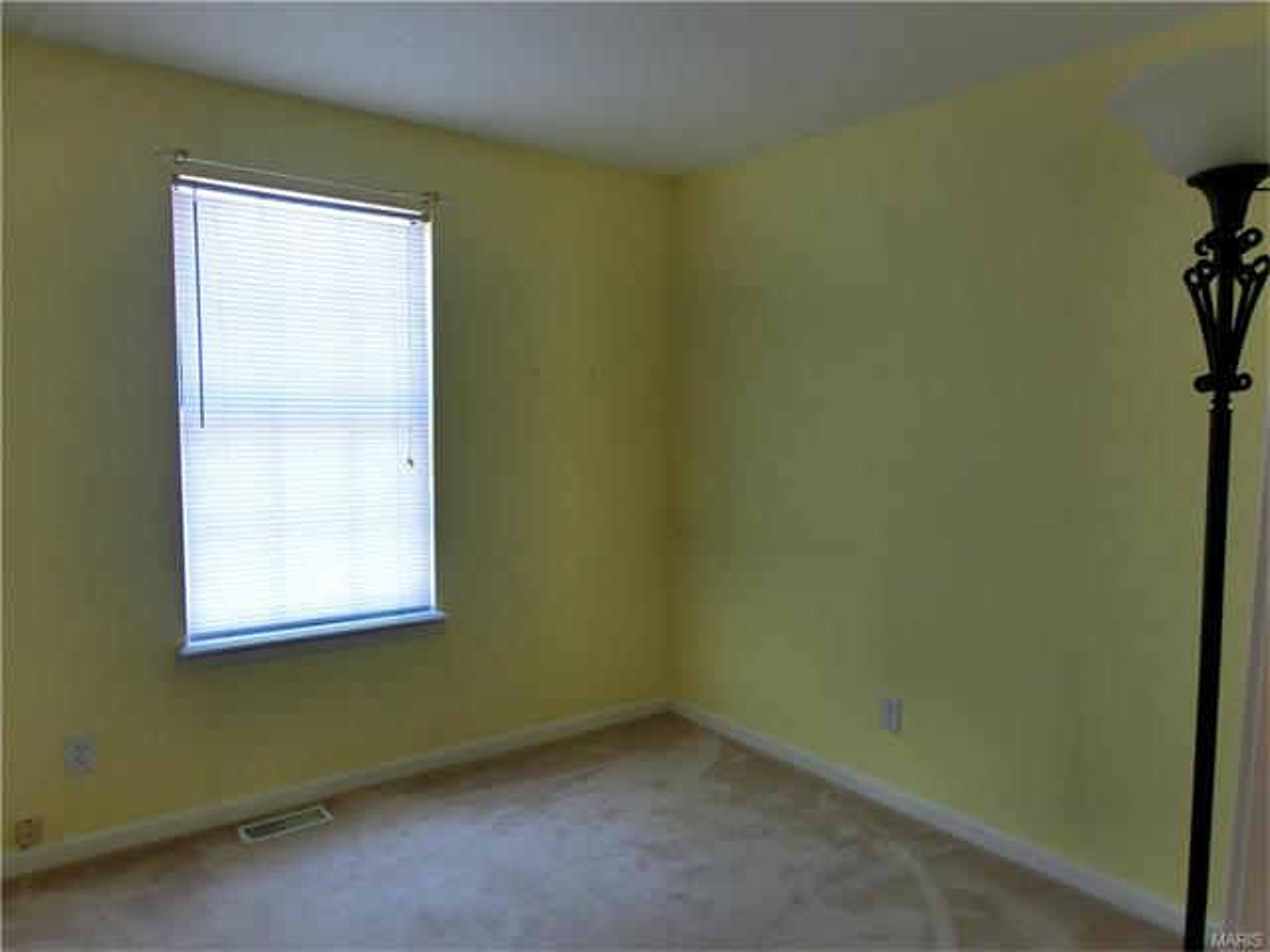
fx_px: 881
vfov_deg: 56.8
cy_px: 476
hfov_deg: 71.6
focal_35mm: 24
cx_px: 635
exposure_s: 1/60
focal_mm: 4.24
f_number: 3
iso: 100
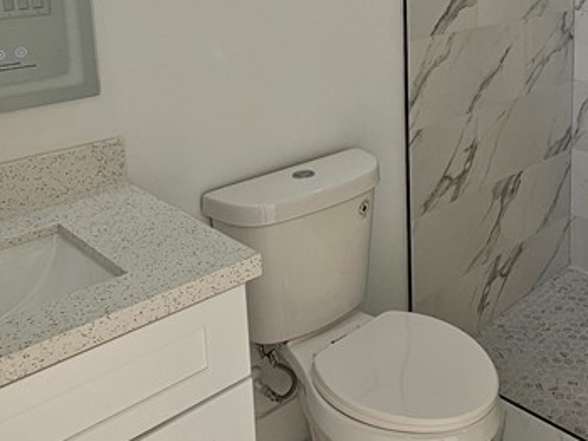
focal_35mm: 38
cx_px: 536
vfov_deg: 35.2
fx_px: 646
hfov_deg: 44.3
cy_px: 30
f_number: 2.2
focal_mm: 2.2
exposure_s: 1/120
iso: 50
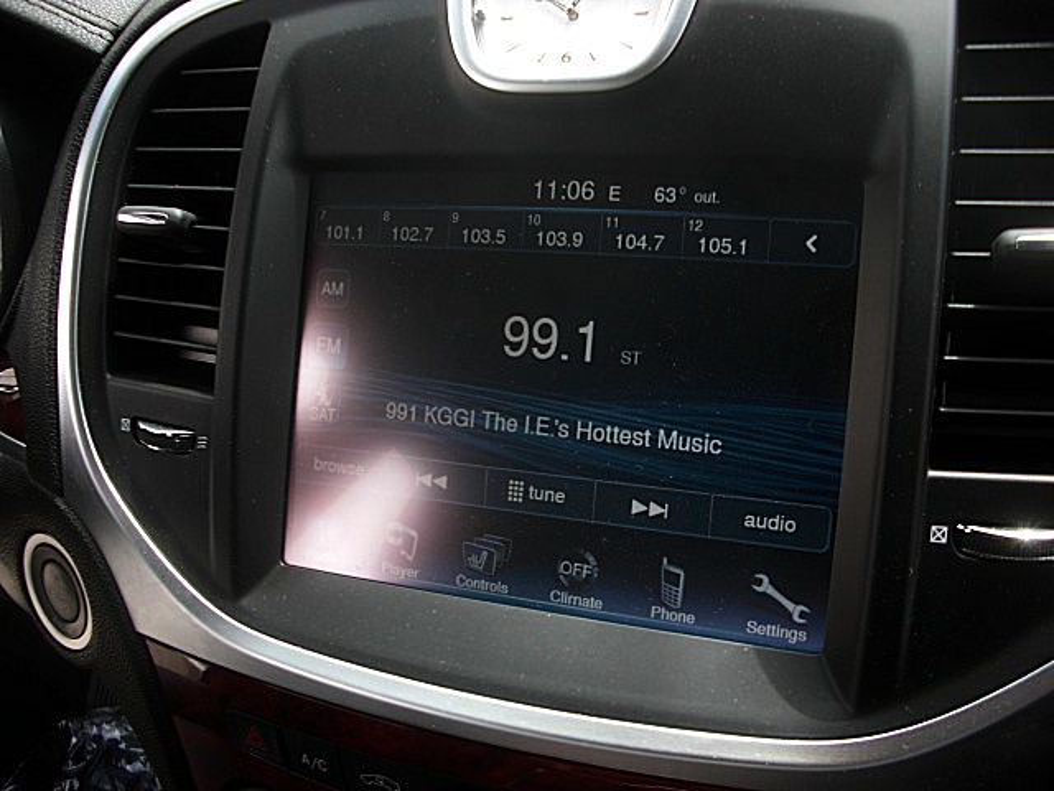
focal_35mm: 36
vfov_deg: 39.7
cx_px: 527
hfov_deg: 51.4
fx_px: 1096
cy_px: 396
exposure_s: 1/100
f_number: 2.8
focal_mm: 6.3
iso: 50
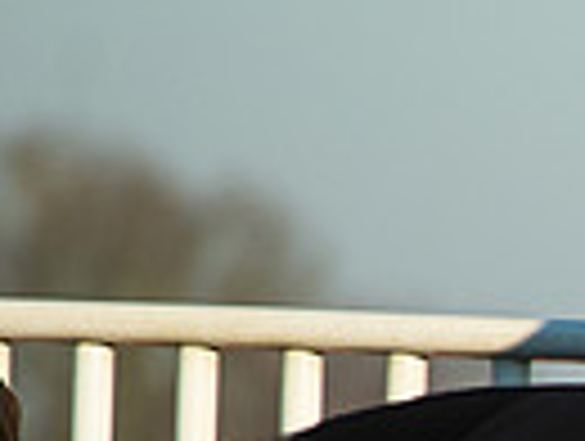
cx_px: 1845
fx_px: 33557
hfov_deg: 1.0
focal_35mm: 1982
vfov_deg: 0.8
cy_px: 1014
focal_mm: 300
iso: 800
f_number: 6.3
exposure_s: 1/4000
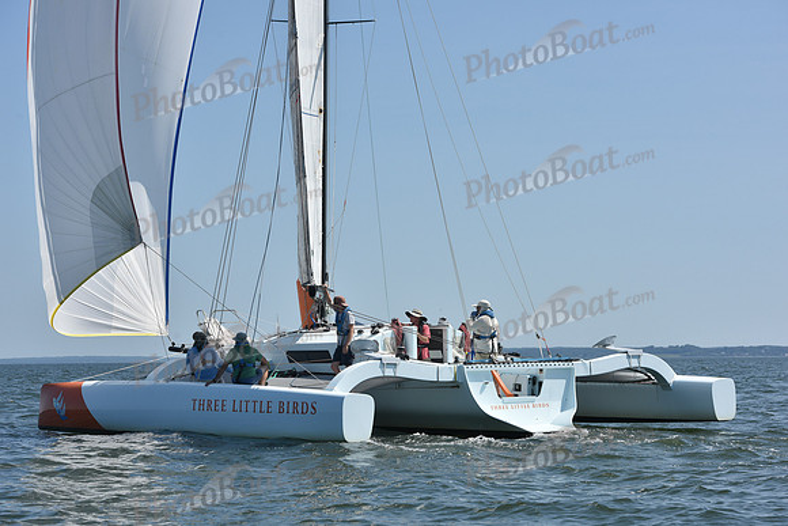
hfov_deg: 23.9
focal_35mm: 85
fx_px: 1861
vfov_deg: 16.1
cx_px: 394
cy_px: 263
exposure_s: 1/1250
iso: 250
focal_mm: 85
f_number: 9
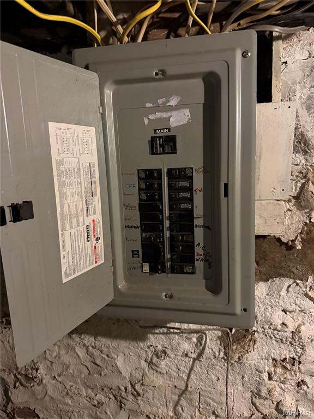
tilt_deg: -5.2
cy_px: 210
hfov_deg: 56.8
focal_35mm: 24
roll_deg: +1.1
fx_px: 290
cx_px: 157
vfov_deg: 71.6
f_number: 1.78
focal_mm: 6.76
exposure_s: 1/30
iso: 1000
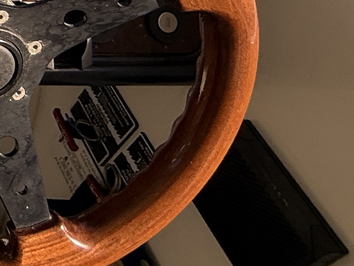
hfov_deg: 18.6
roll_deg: -4.0
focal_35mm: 67
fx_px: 685
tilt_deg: -29.9
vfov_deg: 16.5
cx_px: -354
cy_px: -269
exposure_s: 1/307
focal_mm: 2.22
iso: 64
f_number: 2.2
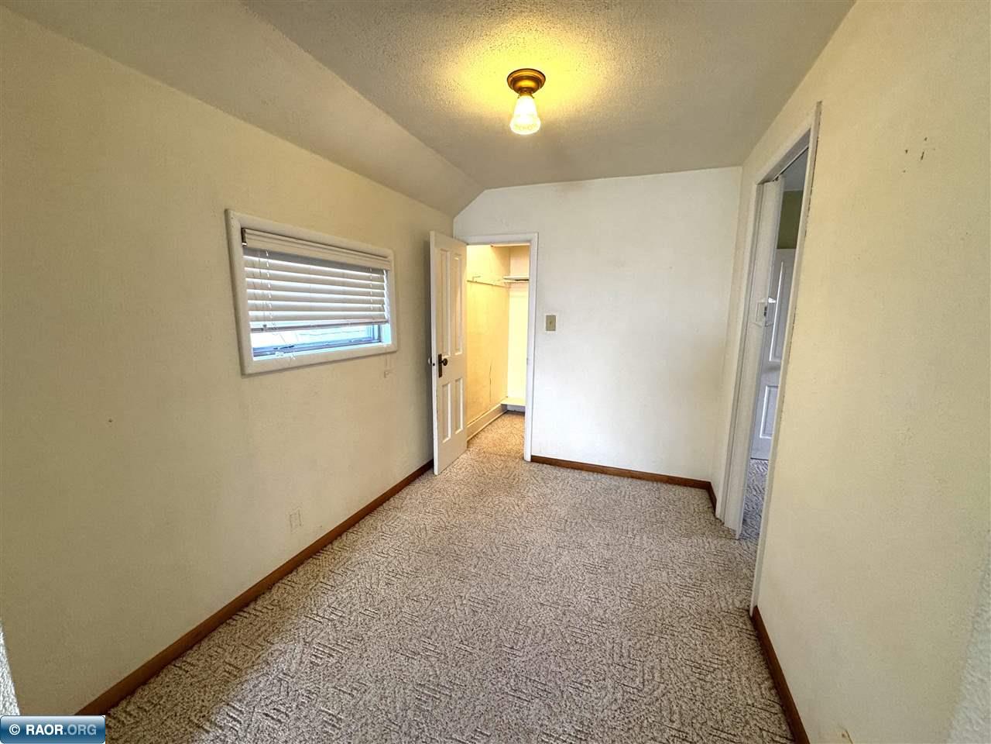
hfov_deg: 102.1
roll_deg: +0.0
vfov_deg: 85.7
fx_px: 401
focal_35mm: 14
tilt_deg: -9.3
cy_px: 372
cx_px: 496
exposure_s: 1/120
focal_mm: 2.22
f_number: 2.2
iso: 250
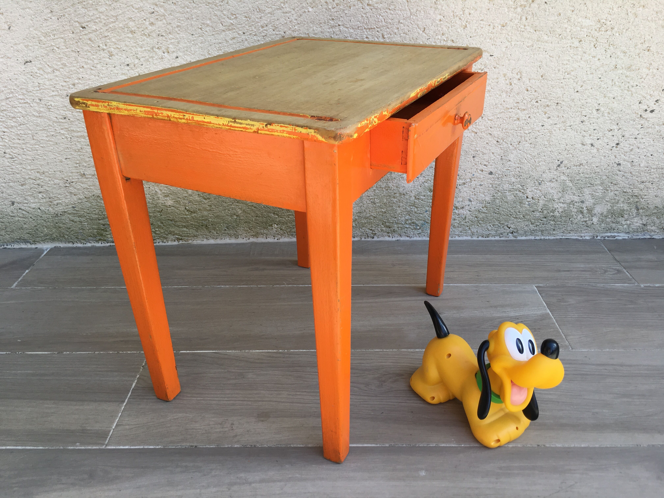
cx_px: 332
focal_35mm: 29
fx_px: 556
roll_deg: +0.6
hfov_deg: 61.7
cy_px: 249
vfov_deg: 48.2
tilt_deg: -26.7
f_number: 2.2
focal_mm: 4.15
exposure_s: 1/161
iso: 25
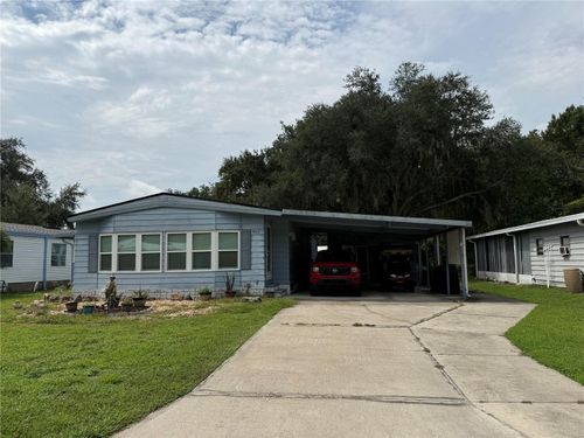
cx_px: 292
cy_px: 219
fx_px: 405
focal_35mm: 24
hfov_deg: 71.6
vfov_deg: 56.8
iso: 80
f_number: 1.78
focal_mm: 6.76
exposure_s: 1/11905
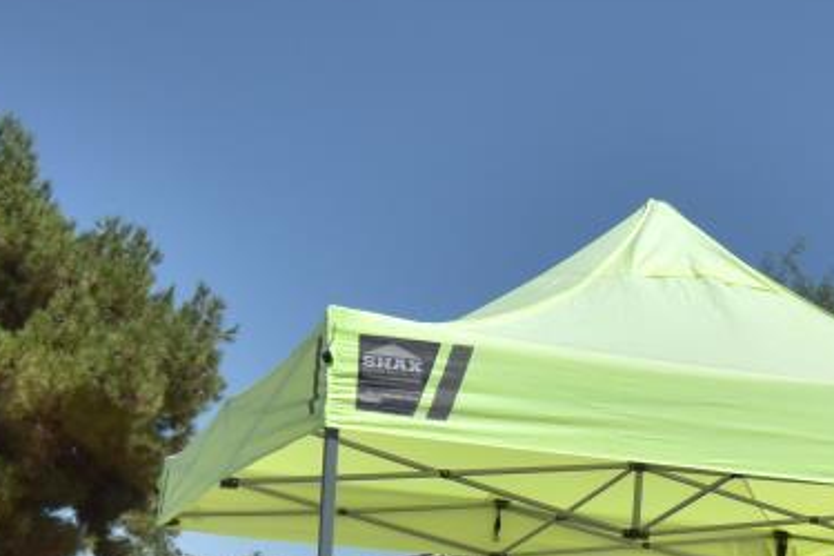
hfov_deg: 33.1
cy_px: 580
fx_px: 1390
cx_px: 569
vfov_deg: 21.7
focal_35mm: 60
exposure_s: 1/2000
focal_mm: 10
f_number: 4.5
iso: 100
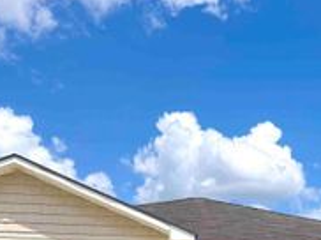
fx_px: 611
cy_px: 313
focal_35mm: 66
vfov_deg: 20.3
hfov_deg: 28.9
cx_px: 247
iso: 64
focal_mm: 6.76
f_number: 1.78
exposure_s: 1/4808
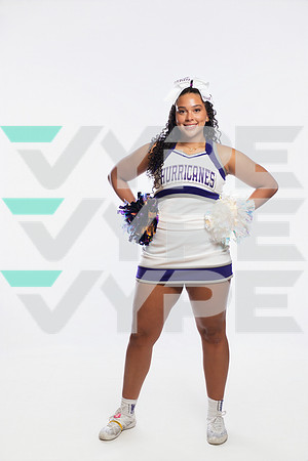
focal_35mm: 49
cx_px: 154
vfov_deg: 40.3
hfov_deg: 27.5
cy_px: 230
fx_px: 629
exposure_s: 1/250
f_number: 5.6
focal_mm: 49
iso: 640
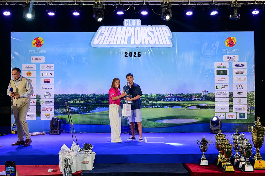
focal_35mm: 38
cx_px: 132
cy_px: 88
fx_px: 280
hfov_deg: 50.7
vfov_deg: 35.1
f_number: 6.3
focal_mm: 38
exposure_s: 1/125
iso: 1000
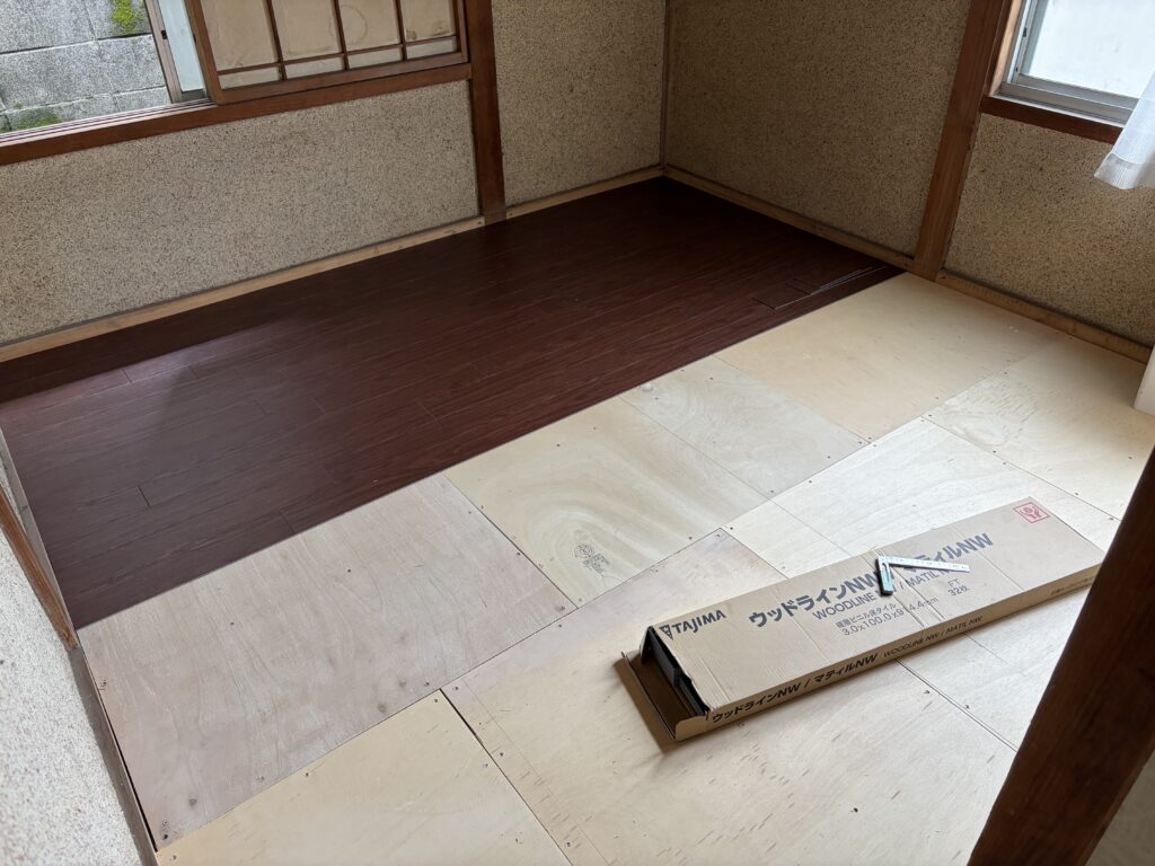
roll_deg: +2.1
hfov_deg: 67.3
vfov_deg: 53.1
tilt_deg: -35.1
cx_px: 578
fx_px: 868
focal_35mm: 26
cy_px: 433
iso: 125
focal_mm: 5.96
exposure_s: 1/93
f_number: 1.6
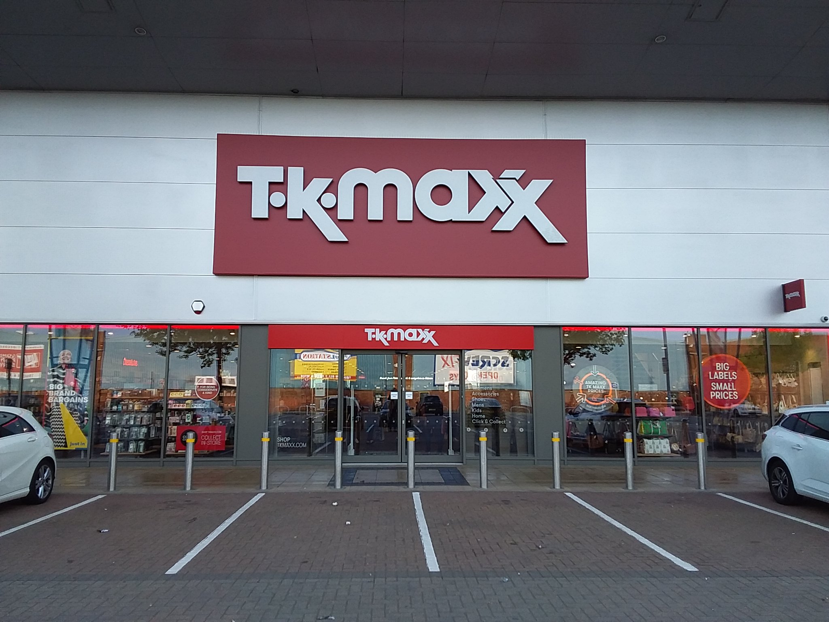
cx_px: 414
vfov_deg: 49.7
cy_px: 311
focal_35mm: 28
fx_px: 671
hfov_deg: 63.4
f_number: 1.9
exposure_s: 1/227
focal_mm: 2.91
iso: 40
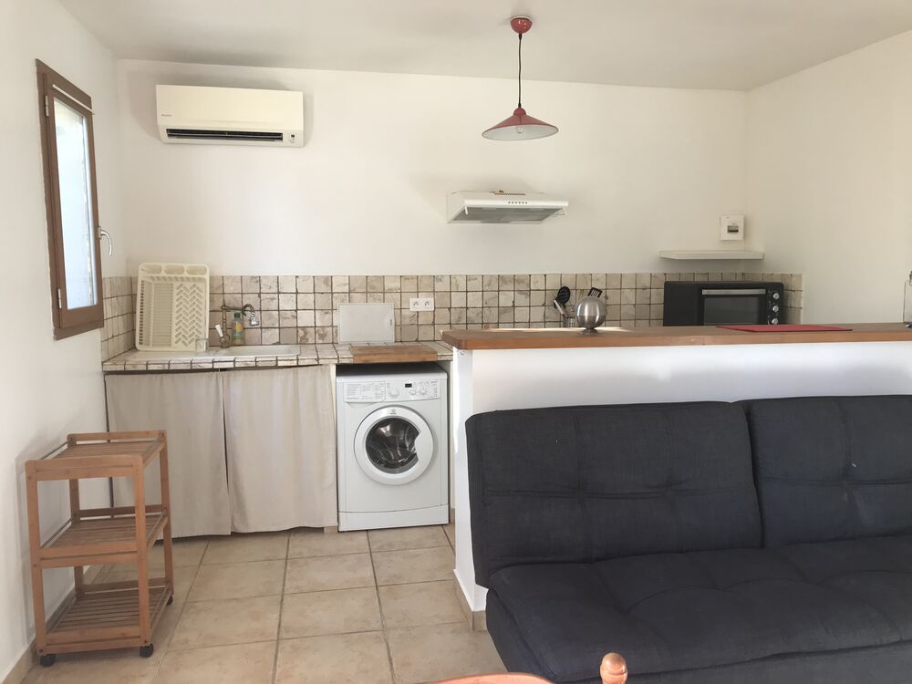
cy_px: 342
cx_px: 456
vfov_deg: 49.7
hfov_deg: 63.4
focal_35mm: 28
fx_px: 738
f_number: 1.8
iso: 32
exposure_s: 1/60
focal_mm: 3.99
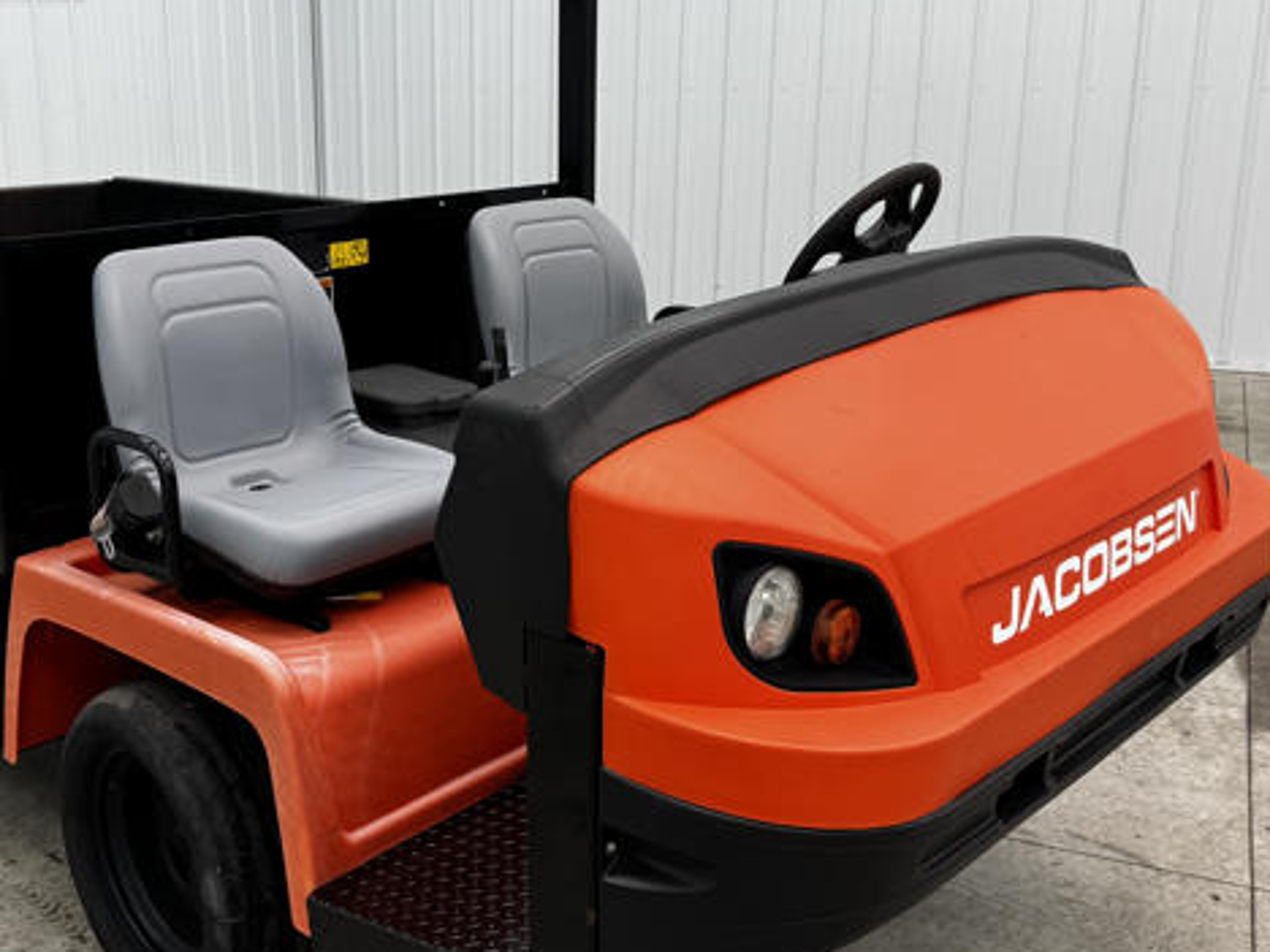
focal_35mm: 41
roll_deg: -0.2
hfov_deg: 45.3
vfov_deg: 35.1
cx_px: 456
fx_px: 1504
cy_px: 437
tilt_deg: -16.4
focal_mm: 6.76
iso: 80
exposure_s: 1/120
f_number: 1.78
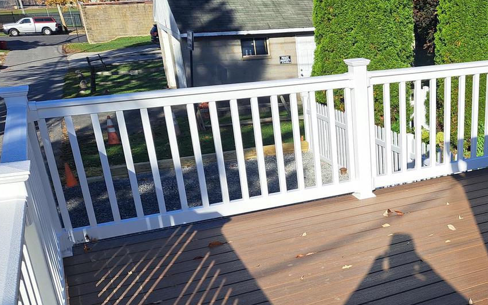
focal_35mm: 43
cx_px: 404
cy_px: 243
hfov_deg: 43.6
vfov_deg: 29.2
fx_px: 572
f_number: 1.8
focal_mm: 5.23
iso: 50
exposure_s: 1/2066
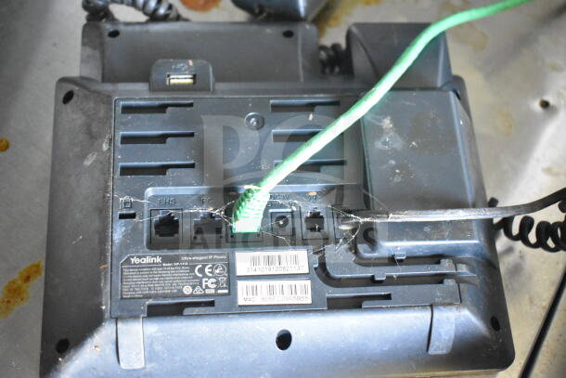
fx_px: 802
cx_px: 283
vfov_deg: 26.5
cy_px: 189
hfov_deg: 38.9
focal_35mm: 51
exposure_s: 1/50
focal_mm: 34
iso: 9000
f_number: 4.5
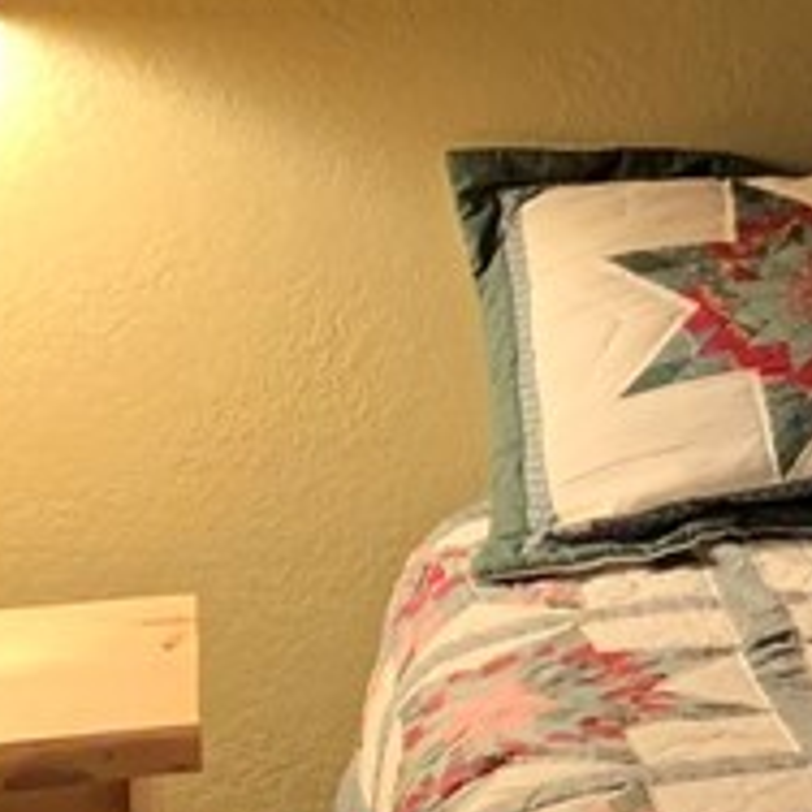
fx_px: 3317
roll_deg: -1.4
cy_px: 186
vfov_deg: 13.9
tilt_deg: -6.4
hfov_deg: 12.2
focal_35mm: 125
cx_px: 1663
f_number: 1.8
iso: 320
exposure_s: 1/30
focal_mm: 4.25
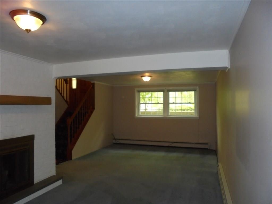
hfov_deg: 67.3
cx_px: 136
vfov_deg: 53.1
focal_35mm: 26
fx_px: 204
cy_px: 102
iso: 400
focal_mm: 4.6
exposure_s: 1/30
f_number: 3.5
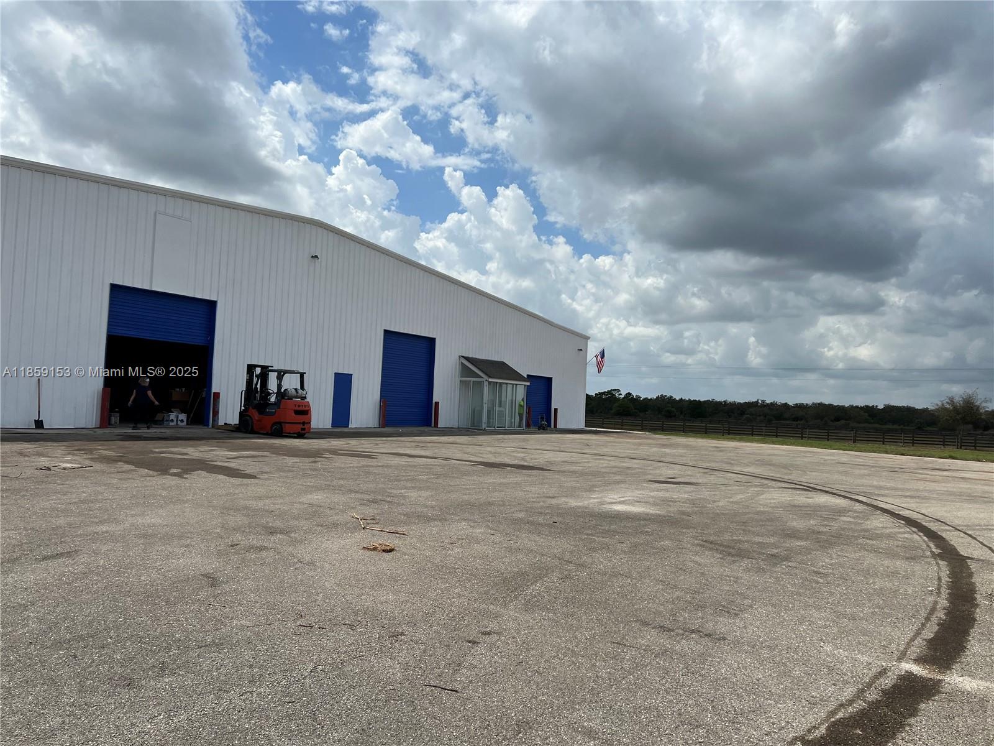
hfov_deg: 67.3
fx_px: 747
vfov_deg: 53.1
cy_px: 373
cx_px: 497
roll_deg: -1.7
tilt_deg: +2.9
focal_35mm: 26
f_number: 1.5
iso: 50
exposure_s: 1/10309
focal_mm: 5.7
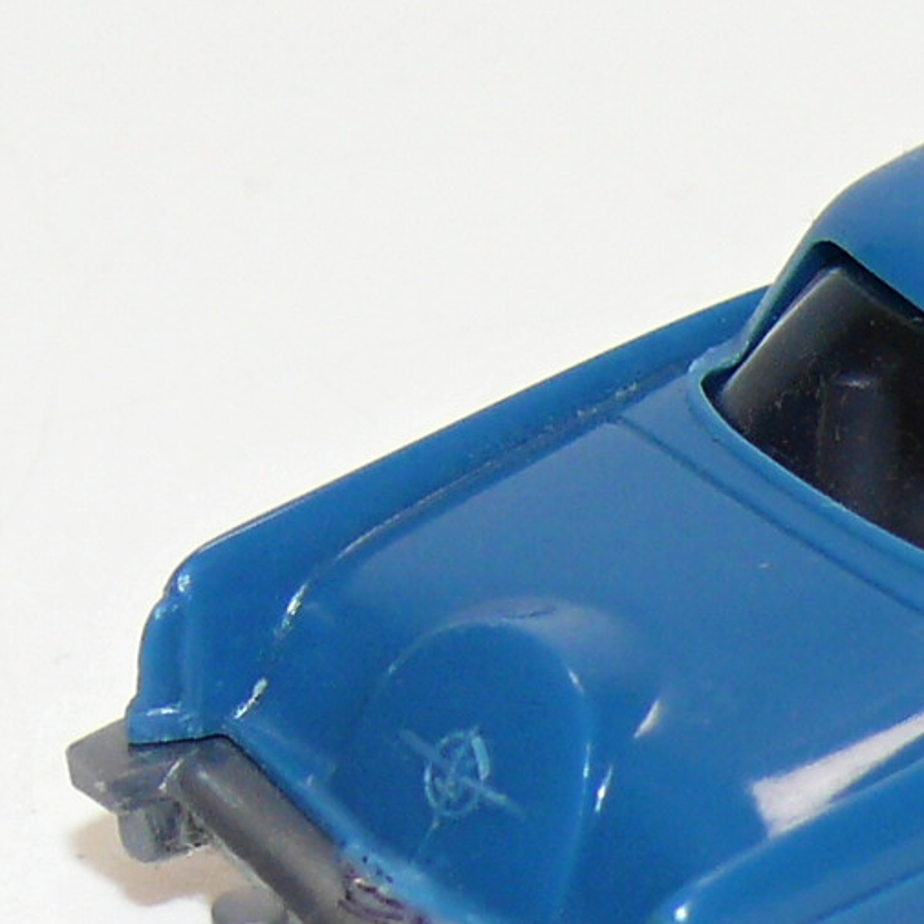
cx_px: 1343
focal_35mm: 375
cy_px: 348
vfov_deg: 4.7
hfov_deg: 4.6
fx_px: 11325
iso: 100
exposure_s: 1/30
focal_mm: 15.9
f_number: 4
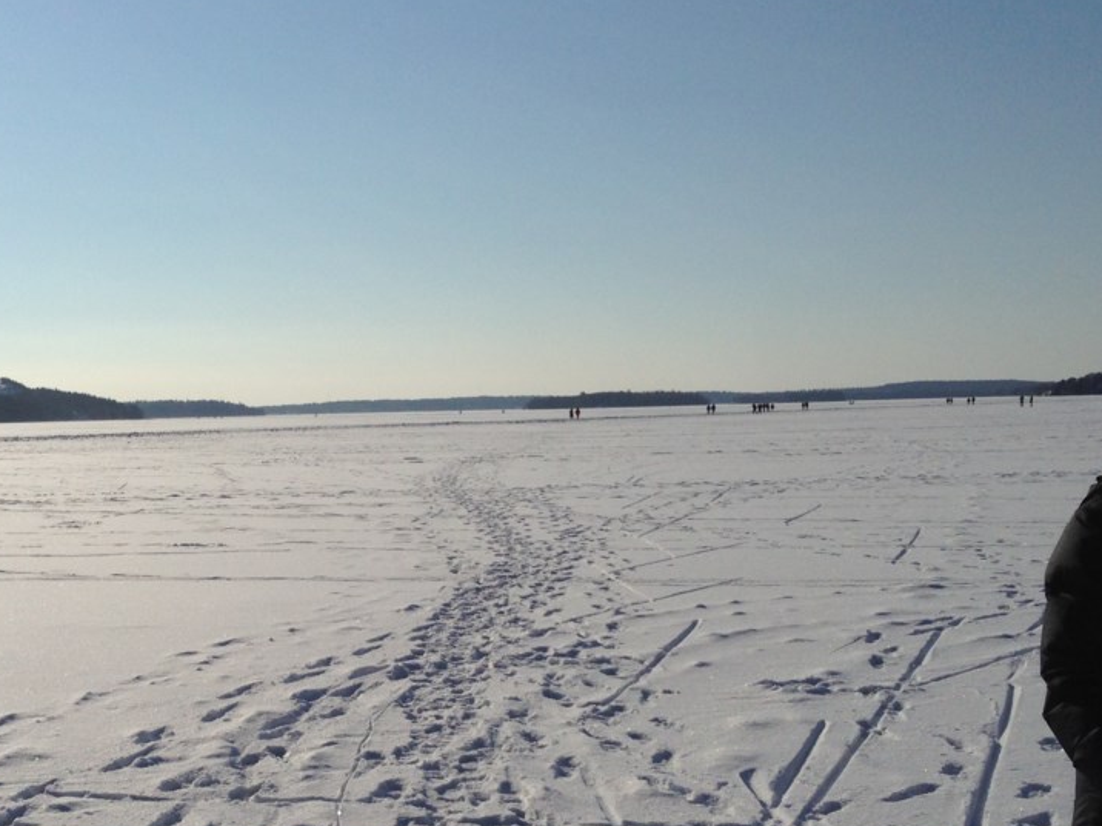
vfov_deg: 24.6
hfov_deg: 32.1
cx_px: 276
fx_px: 1878
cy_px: 575
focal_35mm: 59
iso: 50
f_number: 2.4
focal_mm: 4.13
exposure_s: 1/9091
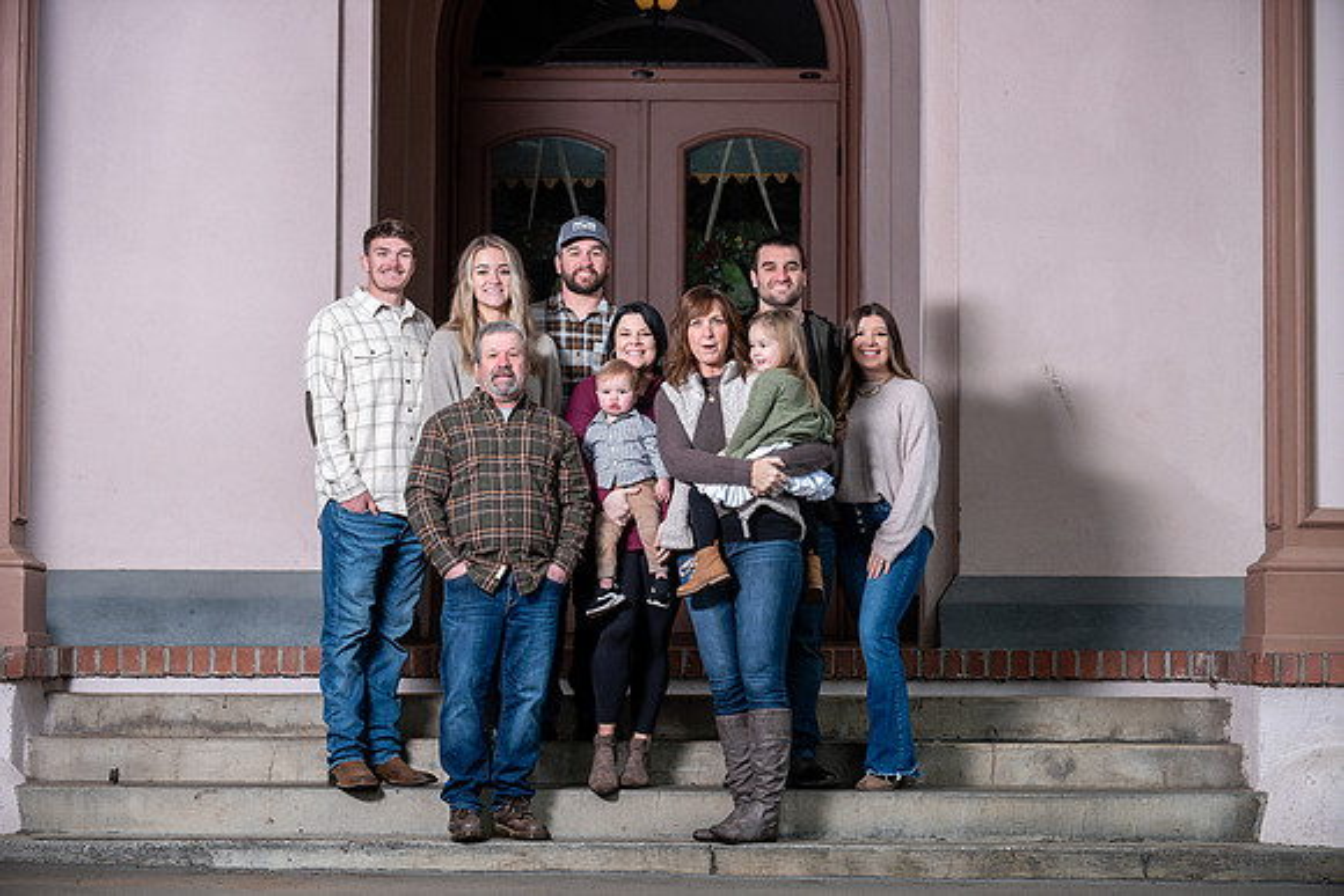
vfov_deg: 13.4
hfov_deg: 20.0
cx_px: 672
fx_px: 3809
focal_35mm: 102
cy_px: 448
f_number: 4
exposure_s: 1/125
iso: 200
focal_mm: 102
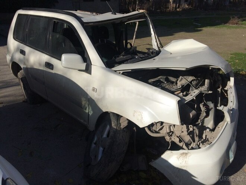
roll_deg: -0.5
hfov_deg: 61.7
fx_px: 206
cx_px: 123
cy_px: 92
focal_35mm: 29
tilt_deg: -27.5
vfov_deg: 48.2
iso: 32
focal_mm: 4.15
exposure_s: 1/4115
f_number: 2.2
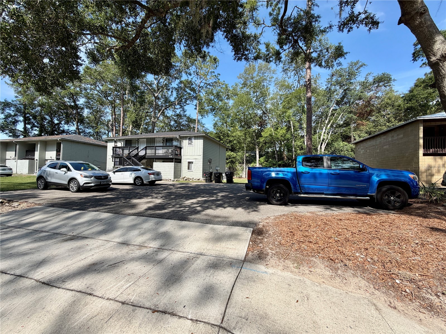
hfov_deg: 102.1
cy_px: 167
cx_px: 223
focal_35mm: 14
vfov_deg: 85.7
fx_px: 180
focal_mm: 2.22
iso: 32
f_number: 2.2
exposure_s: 1/770
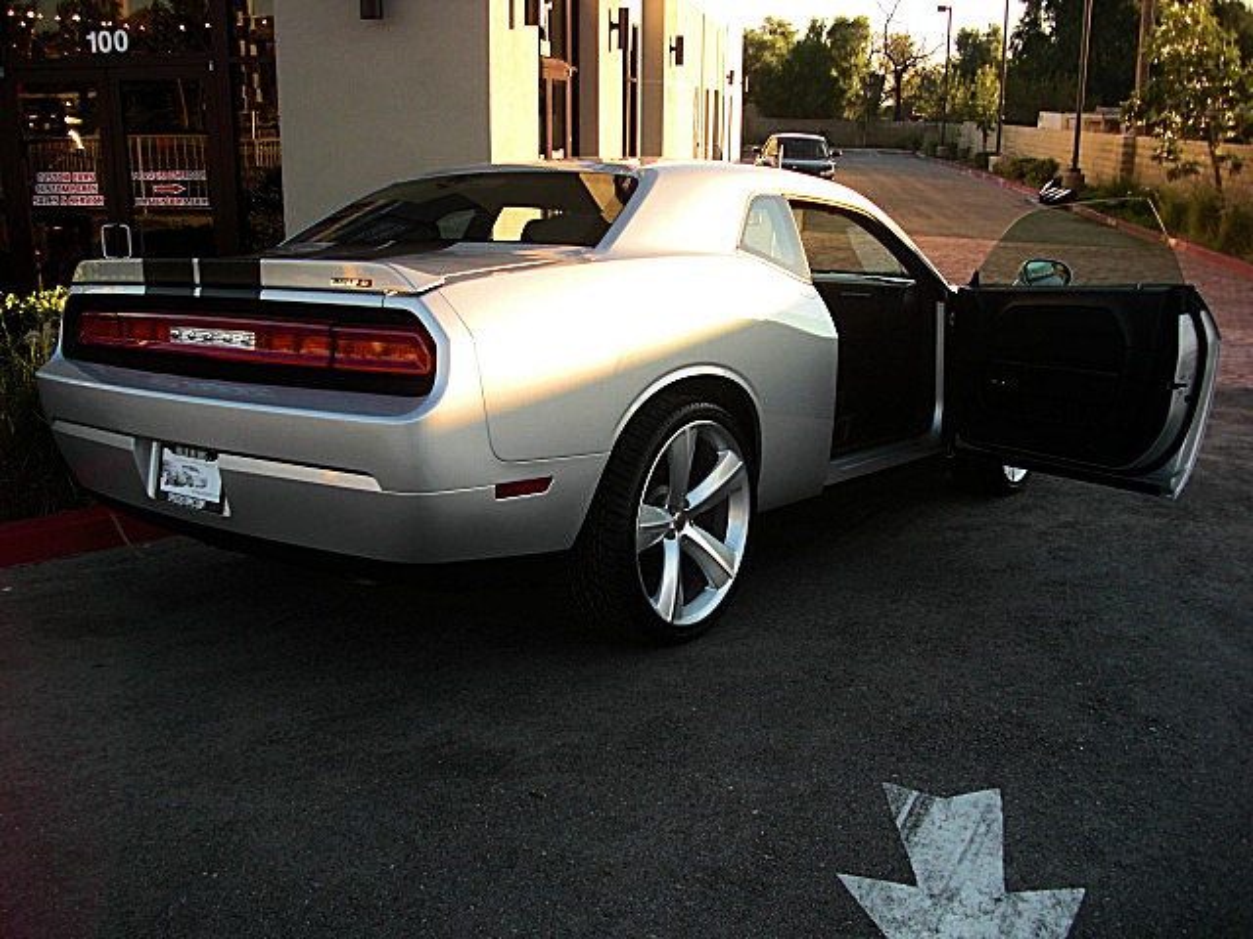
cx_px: 626
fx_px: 1303
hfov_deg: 51.4
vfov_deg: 39.7
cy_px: 470
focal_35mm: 36
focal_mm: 6.3
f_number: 2.8
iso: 50
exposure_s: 1/250
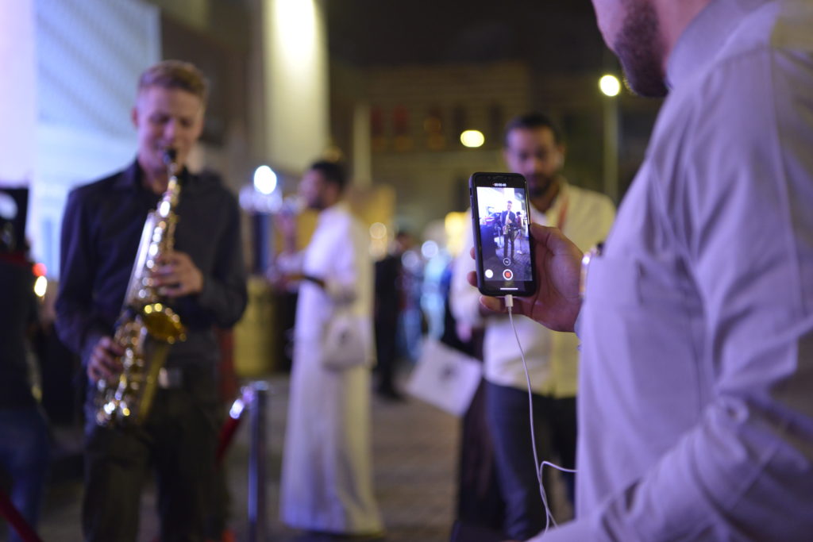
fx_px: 1581
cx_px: 406
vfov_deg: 19.5
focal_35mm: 70
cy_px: 271
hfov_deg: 28.8
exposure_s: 1/80
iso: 2500
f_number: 2.8
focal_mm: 70
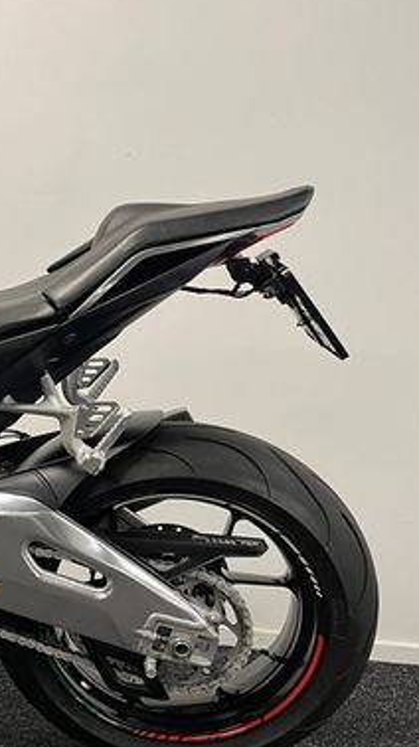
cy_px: 429
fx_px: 950
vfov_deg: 42.8
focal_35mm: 48
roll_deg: -1.1
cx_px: -188
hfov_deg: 21.4
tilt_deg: -9.2
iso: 100
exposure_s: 1/50
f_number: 1.6
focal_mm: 5.1
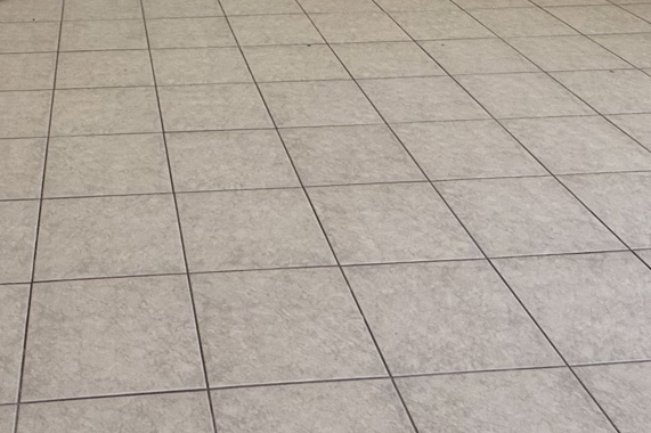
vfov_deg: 21.3
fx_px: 886
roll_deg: -0.7
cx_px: 170
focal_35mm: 49
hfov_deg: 39.4
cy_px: -281
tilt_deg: +0.3
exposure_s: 1/361
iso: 50
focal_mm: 2.22
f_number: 2.2
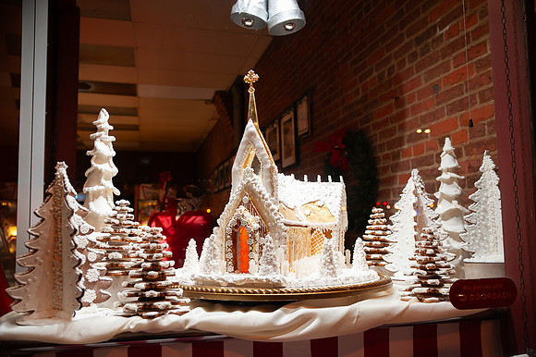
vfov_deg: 41.1
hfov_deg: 58.7
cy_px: 178
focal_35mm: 32
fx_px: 476
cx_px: 268
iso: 1000
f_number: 2.8
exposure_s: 1/125
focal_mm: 32
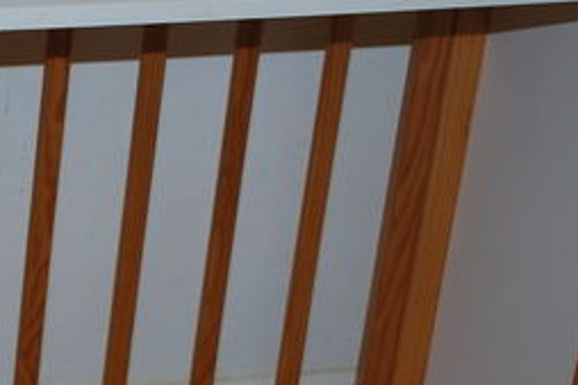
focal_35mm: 166
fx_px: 2663
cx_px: -116
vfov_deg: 8.2
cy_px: 286
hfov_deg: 12.1
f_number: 4
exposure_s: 1/60
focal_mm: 28
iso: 200
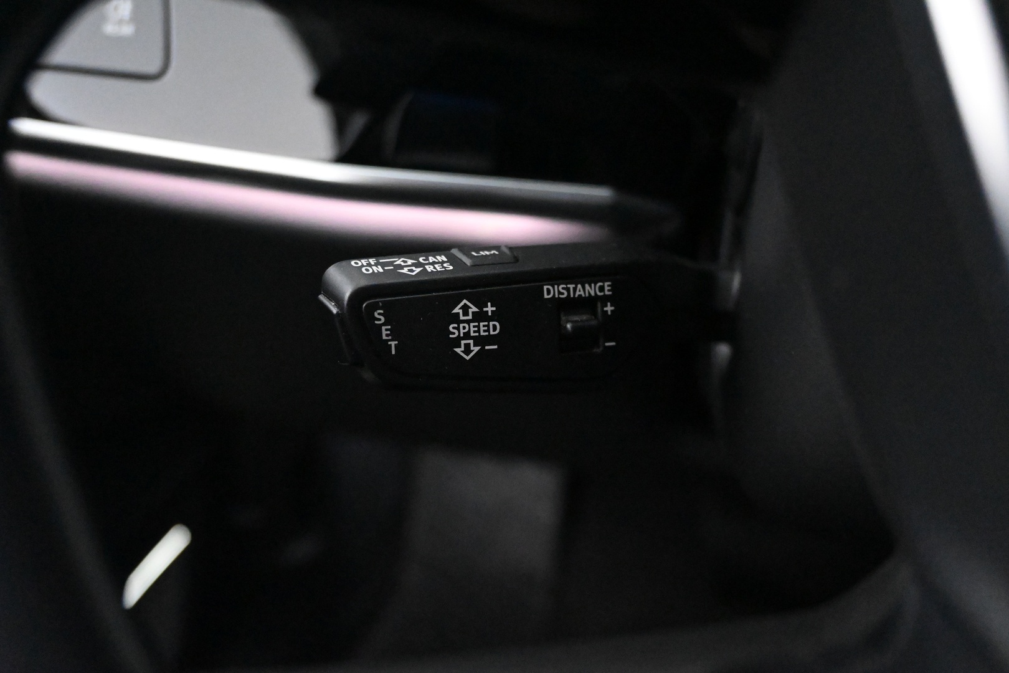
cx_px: 504
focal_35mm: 34
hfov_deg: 56.1
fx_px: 946
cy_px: 336
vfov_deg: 39.1
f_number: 4
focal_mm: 22.5
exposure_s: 1/40
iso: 16000
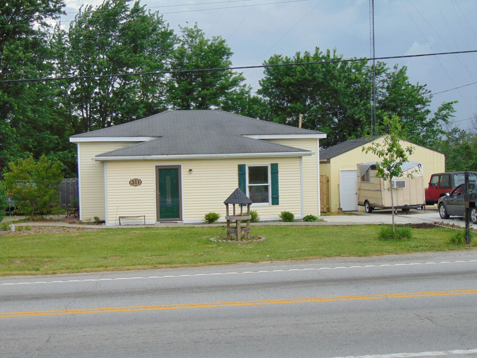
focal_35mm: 50
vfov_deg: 29.1
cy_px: 179
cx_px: 238
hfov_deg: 38.2
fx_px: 689
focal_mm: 9
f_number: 3.5
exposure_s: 1/400
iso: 80
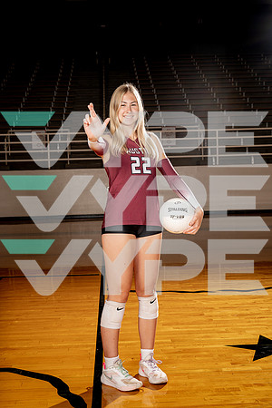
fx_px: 578
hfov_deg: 26.5
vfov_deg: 38.9
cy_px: 204
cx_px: 136
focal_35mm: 51
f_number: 8
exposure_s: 1/250
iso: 100
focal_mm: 51
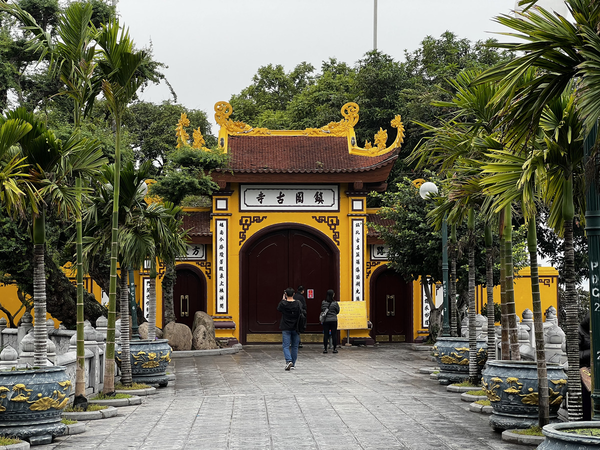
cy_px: 225
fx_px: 1335
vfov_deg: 19.1
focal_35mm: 77
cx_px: 300
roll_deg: +0.6
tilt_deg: +2.9
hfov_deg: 25.3
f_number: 2.8
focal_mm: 9
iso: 40
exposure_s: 1/99
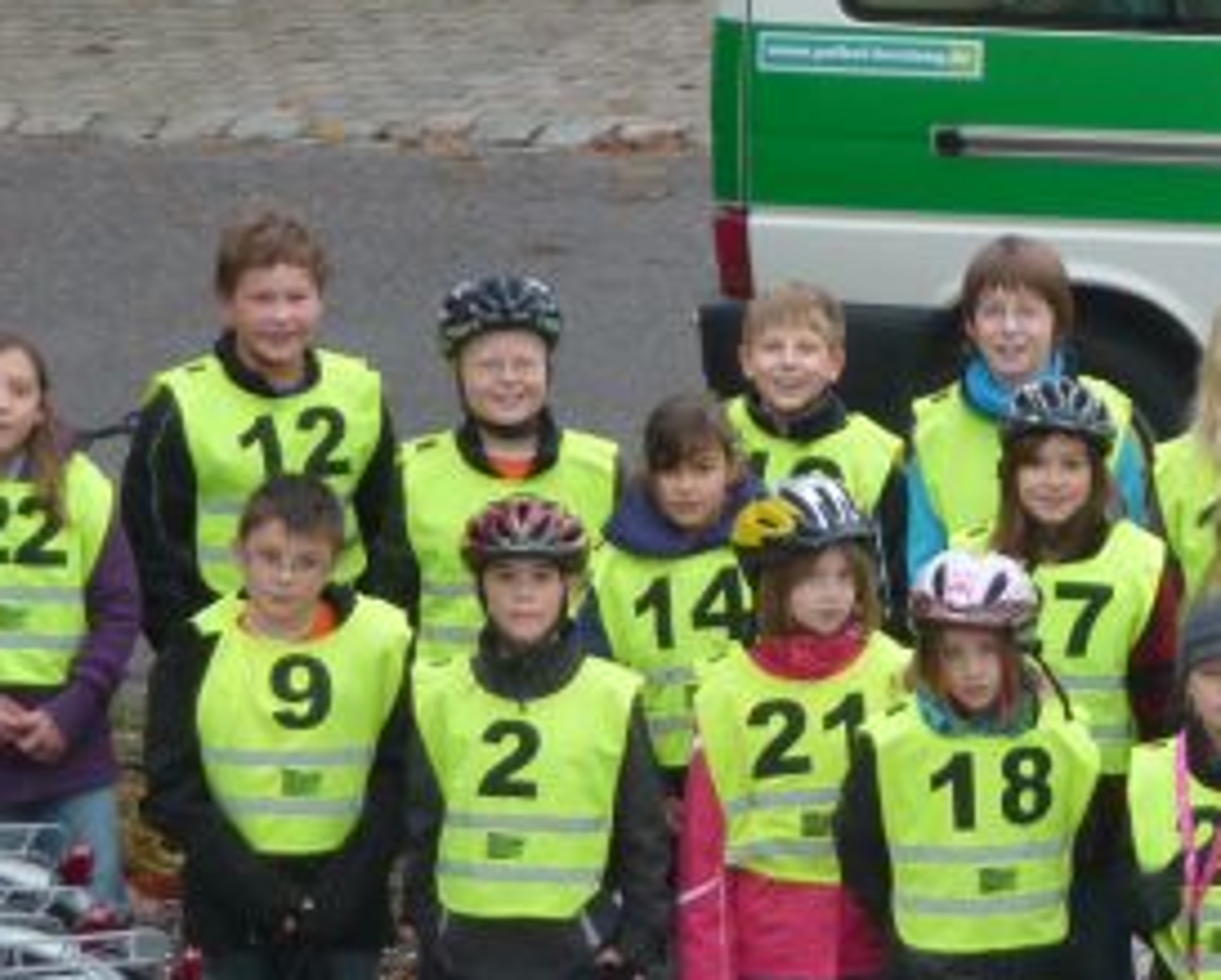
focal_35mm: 300
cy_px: 629
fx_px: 10853
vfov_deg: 5.2
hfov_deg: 6.4
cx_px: 1306
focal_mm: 19.1
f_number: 4.7
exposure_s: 1/50
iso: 200
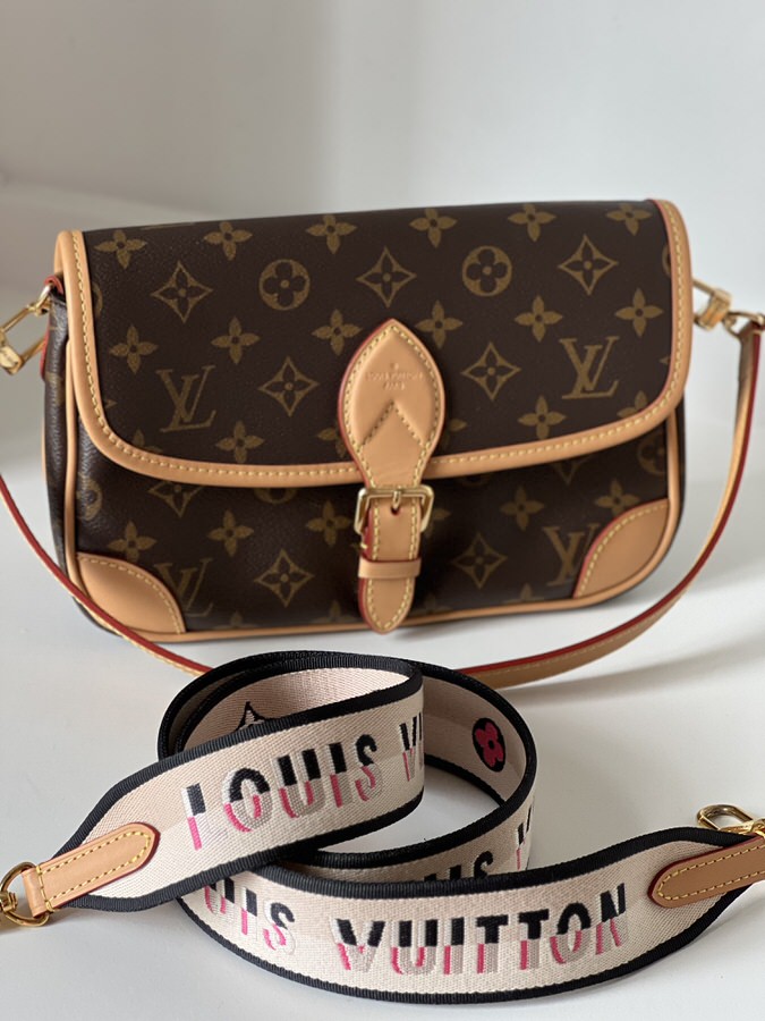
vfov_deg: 25.3
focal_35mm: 77
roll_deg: -2.8
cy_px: 510
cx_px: 382
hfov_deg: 19.1
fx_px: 2269
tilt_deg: -28.9
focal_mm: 9
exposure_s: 1/116
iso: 250
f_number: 2.8
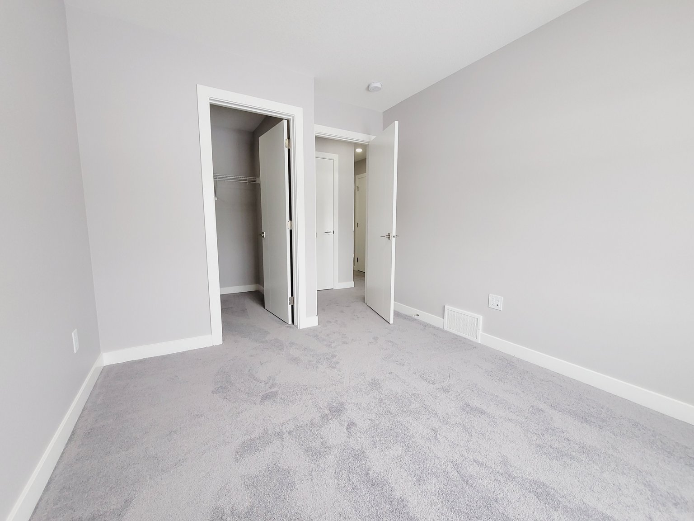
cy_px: 260
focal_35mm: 13
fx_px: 261
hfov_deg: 106.2
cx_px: 347
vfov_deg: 89.9
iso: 80
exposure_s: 1/60
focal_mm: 2.2
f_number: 2.2
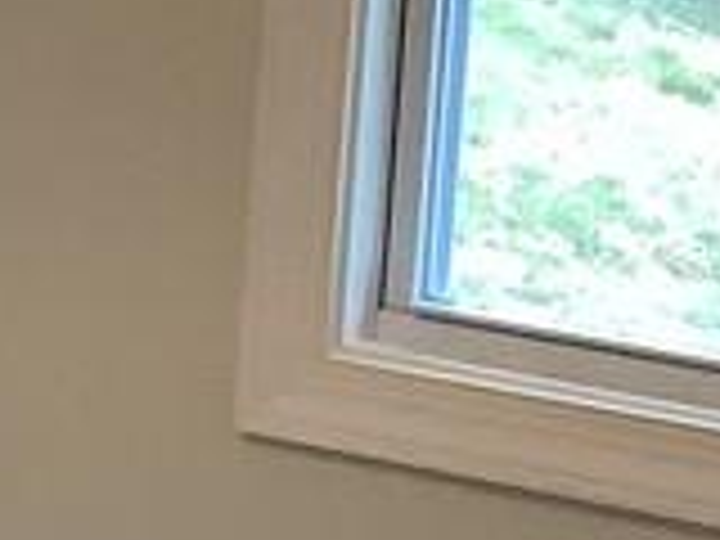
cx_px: -774
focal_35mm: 198
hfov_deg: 9.3
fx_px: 4118
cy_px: 180
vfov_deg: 7.5
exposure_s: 1/50
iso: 80
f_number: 2.4
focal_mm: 3.3
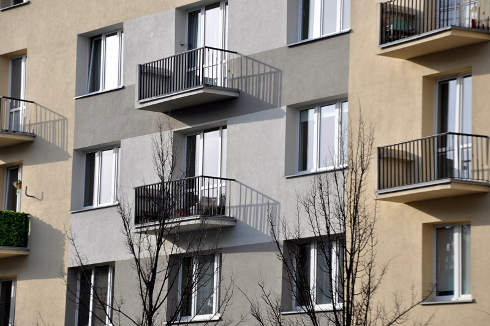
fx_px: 1998
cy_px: 163
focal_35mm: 147
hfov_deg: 14.0
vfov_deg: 9.3
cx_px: 245
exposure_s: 1/400
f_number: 9
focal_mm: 98
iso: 200
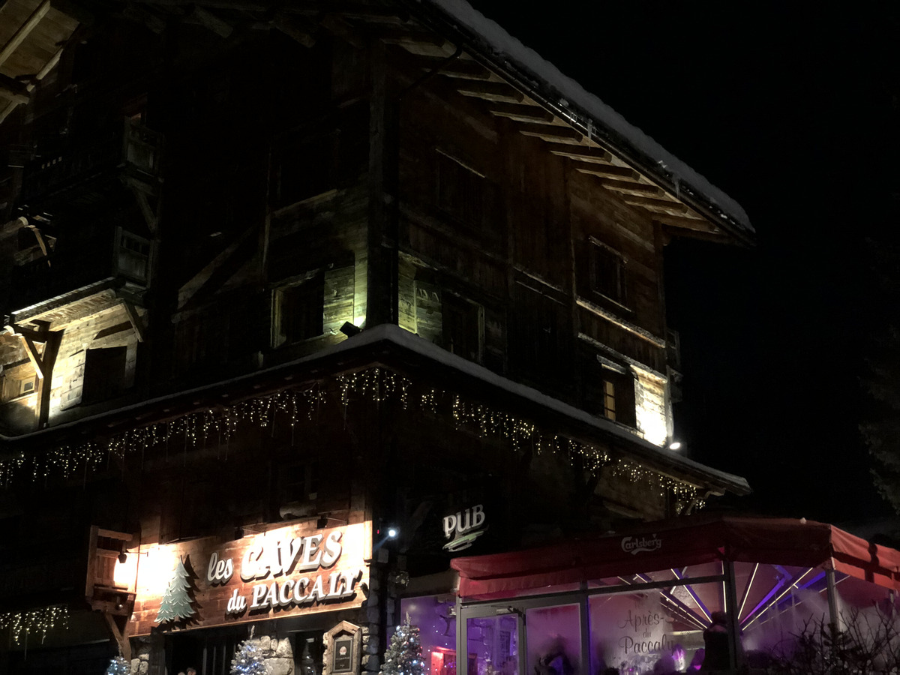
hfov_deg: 36.8
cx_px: 450
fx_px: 1352
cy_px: 338
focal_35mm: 52
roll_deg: +0.4
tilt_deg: +21.3
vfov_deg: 28.0
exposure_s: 1/8
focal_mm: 6
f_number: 2.4
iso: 250
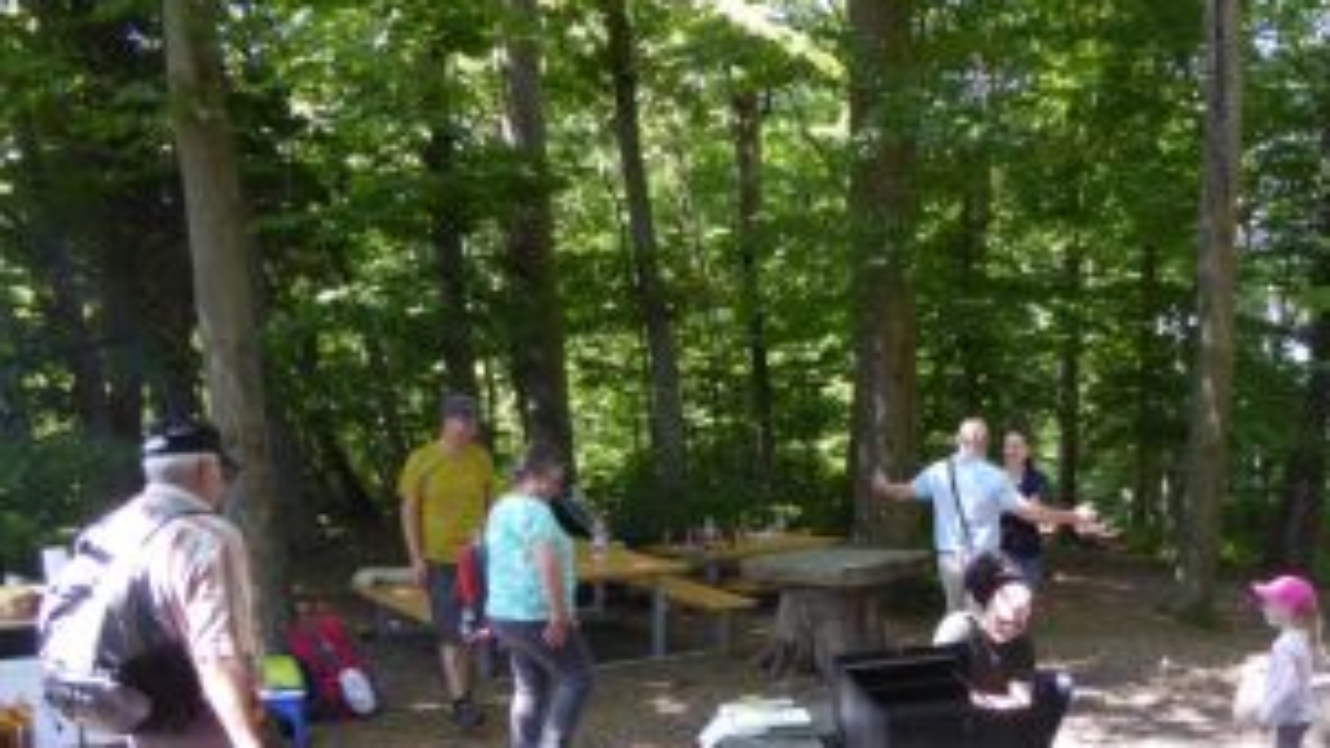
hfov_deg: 53.1
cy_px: 656
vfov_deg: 30.7
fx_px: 1305
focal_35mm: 37
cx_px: 870
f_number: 3.3
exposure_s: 1/60
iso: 125
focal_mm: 4.3
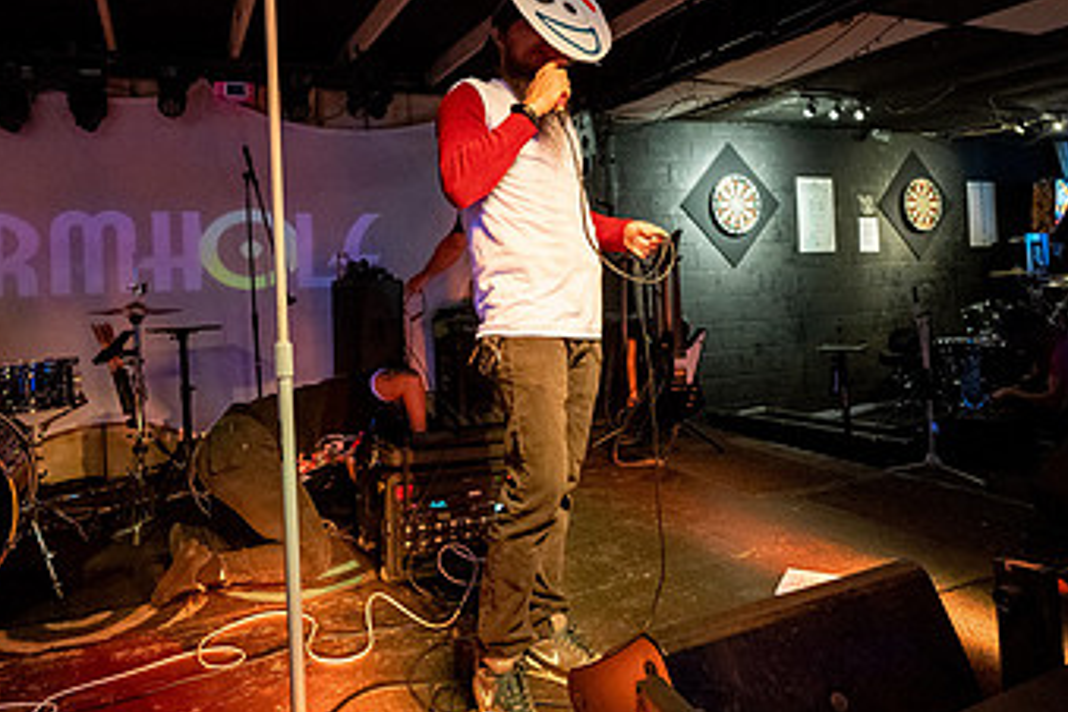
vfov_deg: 50.5
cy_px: 247
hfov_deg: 71.4
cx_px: 485
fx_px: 742
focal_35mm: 25
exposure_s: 1/160
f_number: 2.8
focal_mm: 14.6
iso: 3200
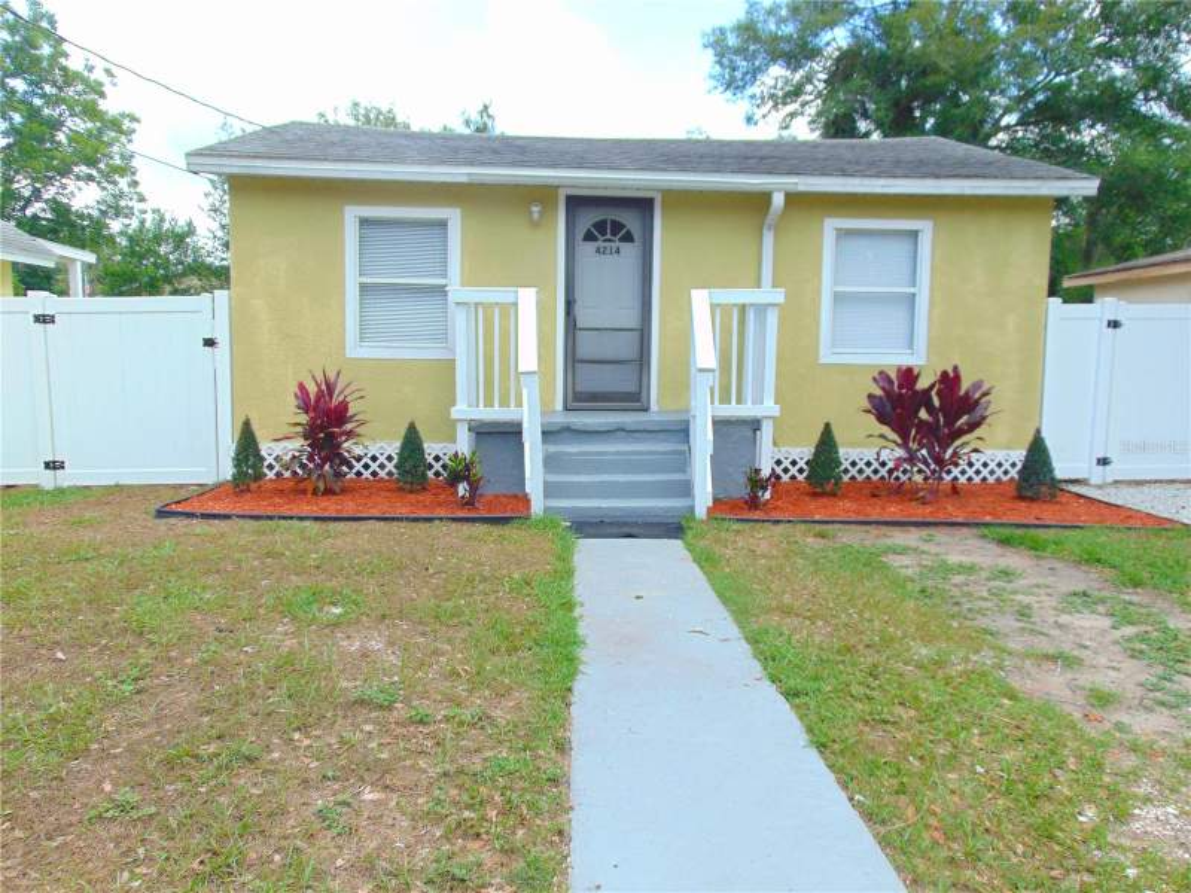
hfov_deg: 69.4
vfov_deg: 54.9
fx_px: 860
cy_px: 446
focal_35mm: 25
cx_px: 596
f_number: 7.7
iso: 80
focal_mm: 4.5
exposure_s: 1/60
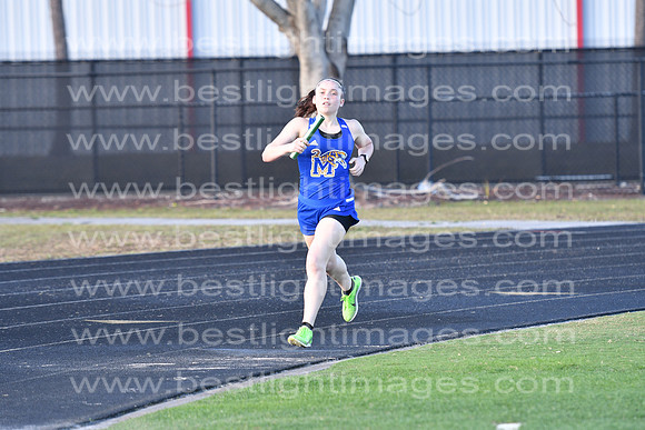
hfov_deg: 8.6
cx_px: 322
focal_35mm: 240
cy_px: 215
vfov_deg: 5.7
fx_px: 4301
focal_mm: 160
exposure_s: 1/800
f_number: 4
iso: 500
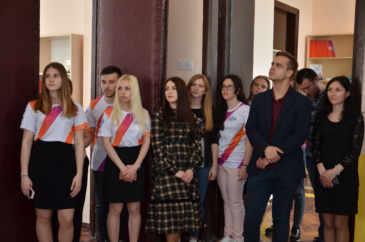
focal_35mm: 48
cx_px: 182
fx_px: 486
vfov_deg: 27.9
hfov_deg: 41.2
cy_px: 121
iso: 640
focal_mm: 32
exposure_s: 1/250
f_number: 4.2
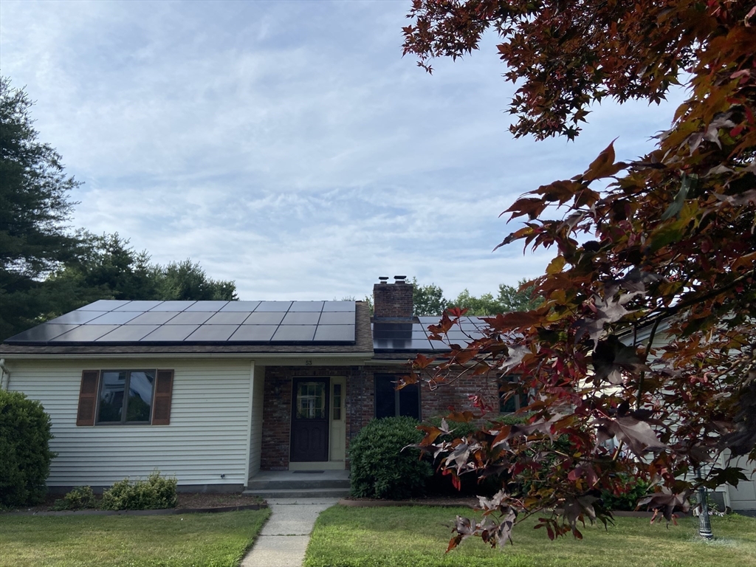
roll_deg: -1.2
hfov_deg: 67.3
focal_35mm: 26
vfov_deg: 53.1
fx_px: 568
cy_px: 284
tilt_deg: +13.3
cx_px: 378
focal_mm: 4.25
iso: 32
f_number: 1.8
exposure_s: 1/4608
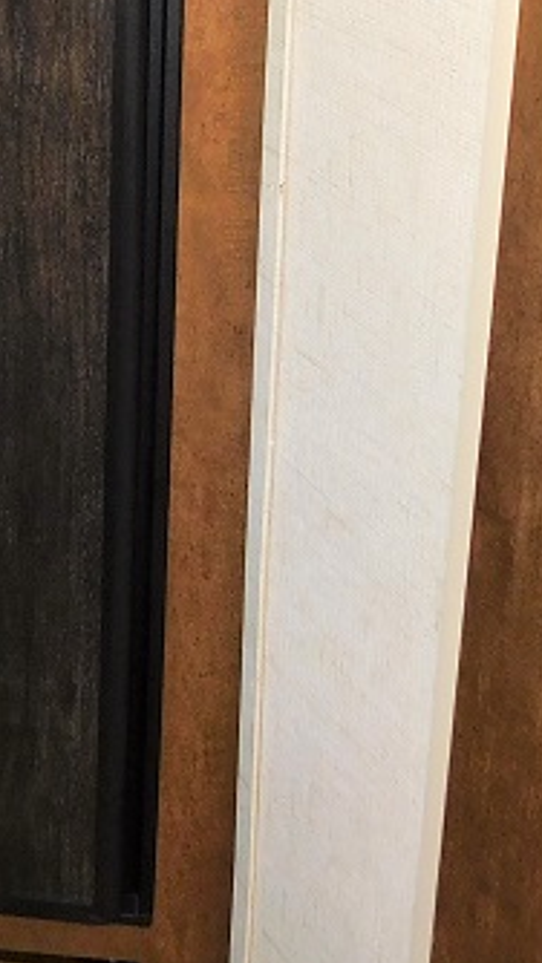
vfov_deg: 26.7
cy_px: 6
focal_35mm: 75
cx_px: 55
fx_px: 1915
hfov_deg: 15.9
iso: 200
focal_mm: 4
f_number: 3
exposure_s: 1/30
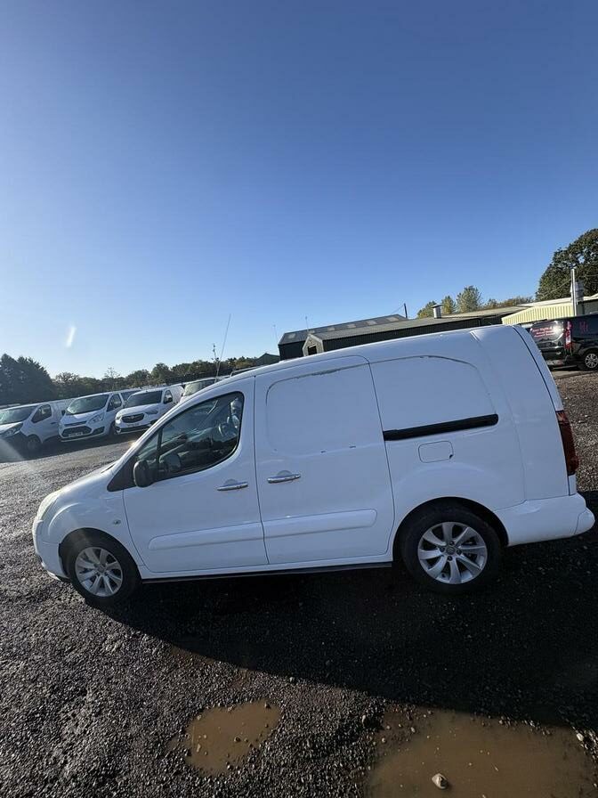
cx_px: 299
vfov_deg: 102.1
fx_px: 322
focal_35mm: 14
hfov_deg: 85.7
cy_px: 399
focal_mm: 2.22
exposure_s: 1/1567
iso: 40
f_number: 2.2
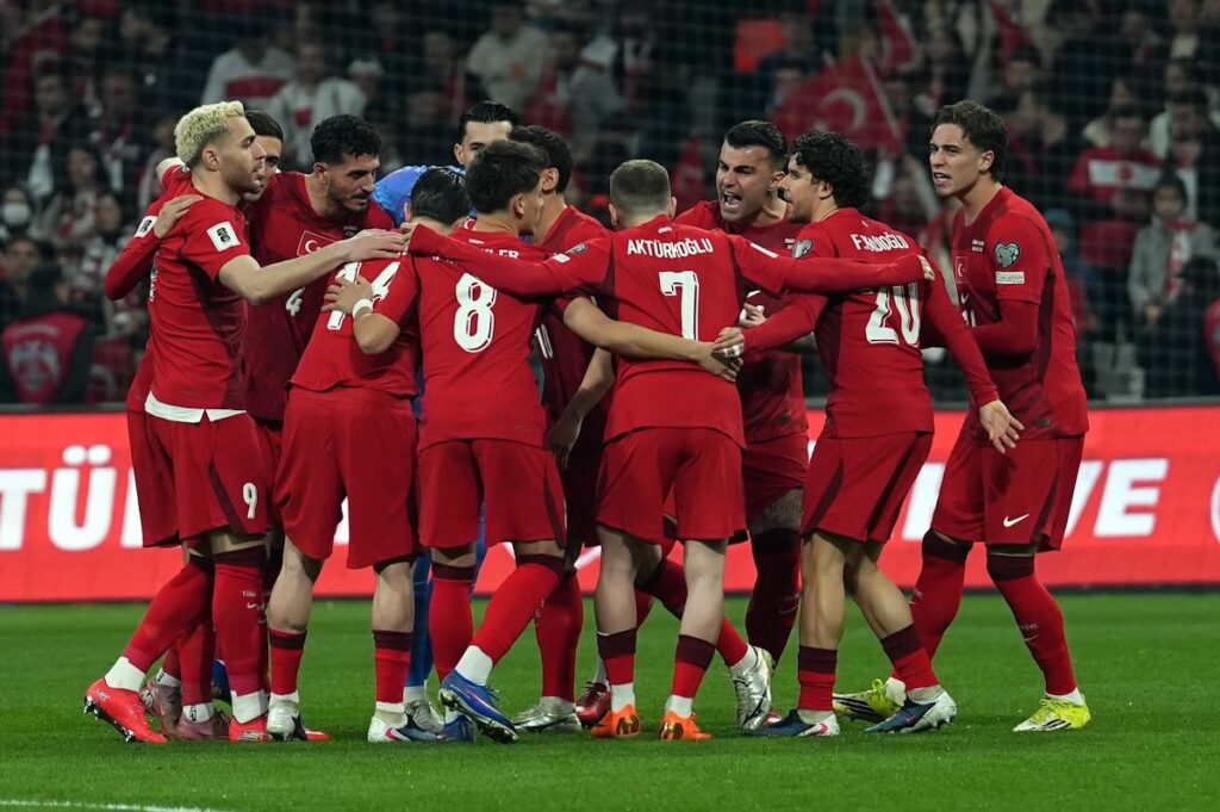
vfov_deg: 6.9
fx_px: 6772
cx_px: 610
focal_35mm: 200
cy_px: 406
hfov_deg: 10.3
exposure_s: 1/2500
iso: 1600
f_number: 2.8
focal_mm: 200
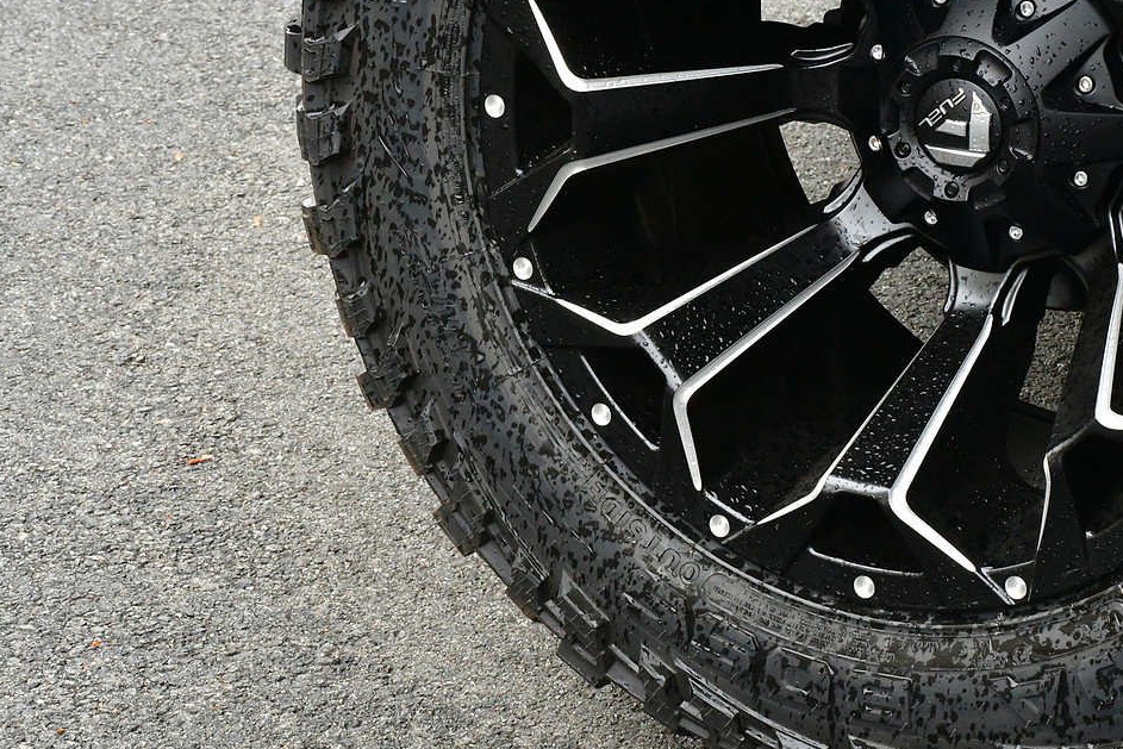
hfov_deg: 14.6
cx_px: 632
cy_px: 423
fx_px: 4368
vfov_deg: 9.8
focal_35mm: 140
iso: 6400
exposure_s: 1/80
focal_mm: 80
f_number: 16
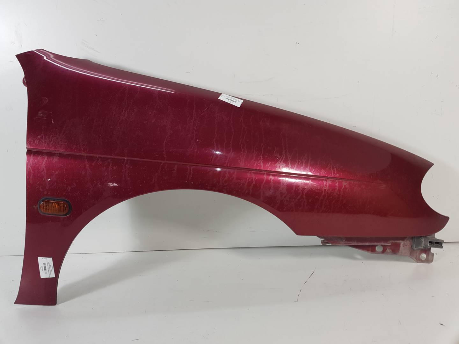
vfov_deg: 53.1
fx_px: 345
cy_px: 172
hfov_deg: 67.3
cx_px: 230
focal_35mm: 26
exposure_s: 1/100
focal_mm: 4.2
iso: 64
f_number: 1.7
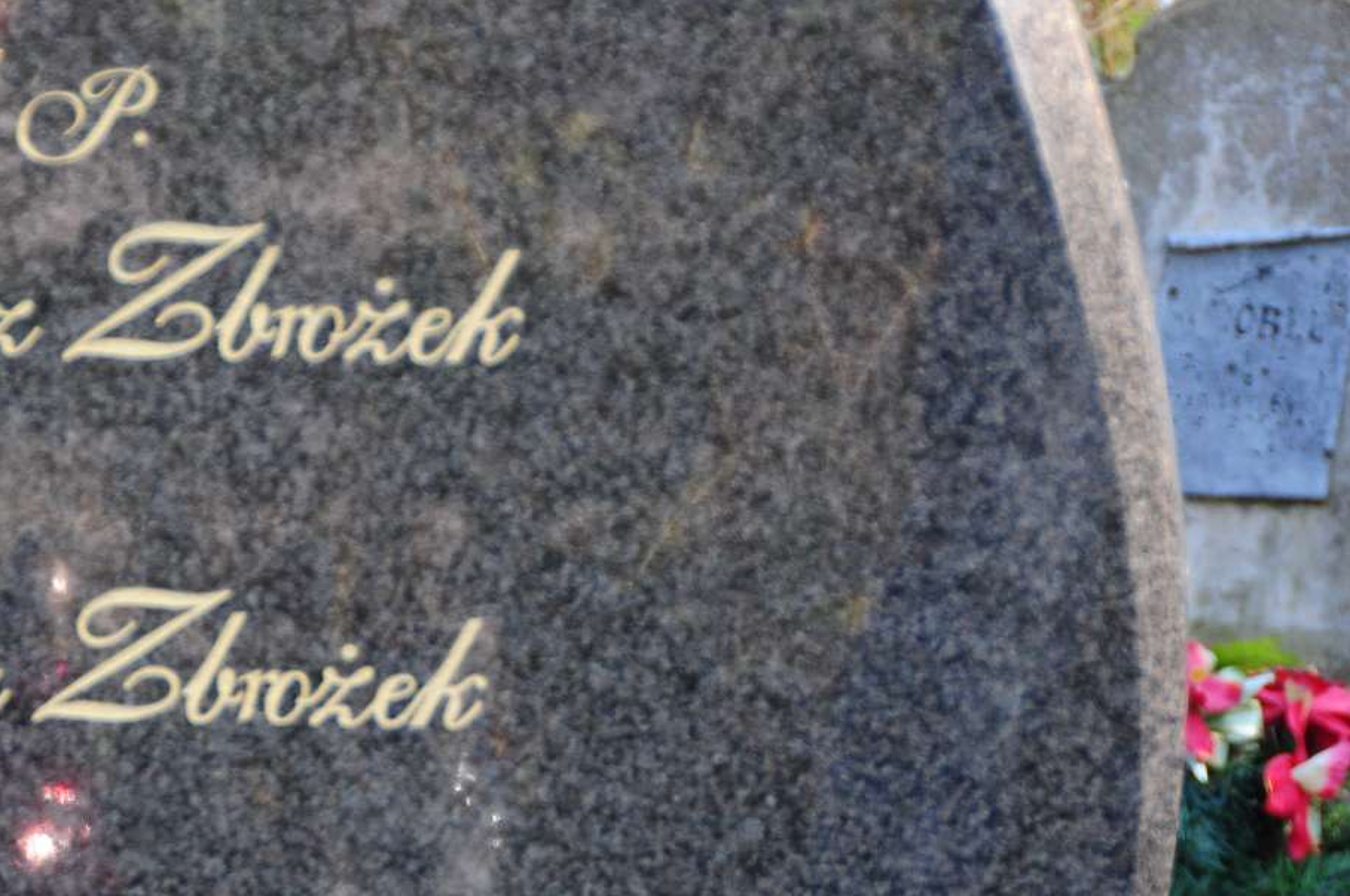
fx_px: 9288
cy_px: 911
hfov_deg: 8.3
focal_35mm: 248
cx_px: -74
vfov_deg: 5.5
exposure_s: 1/125
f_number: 5
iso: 250
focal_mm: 70
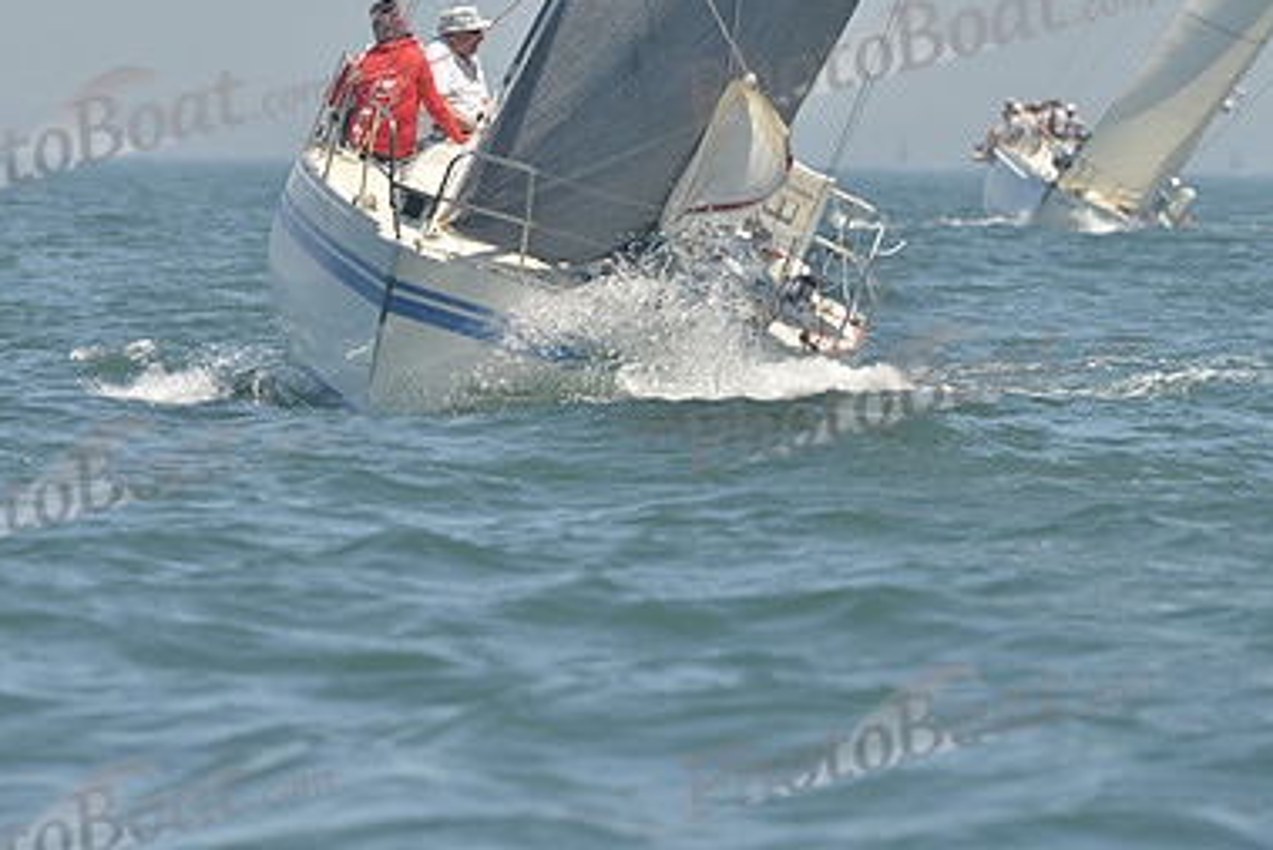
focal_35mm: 520
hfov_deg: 4.0
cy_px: 264
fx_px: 18394
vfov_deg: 2.6
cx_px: 511
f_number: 7.1
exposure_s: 1/1000
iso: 280
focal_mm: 340
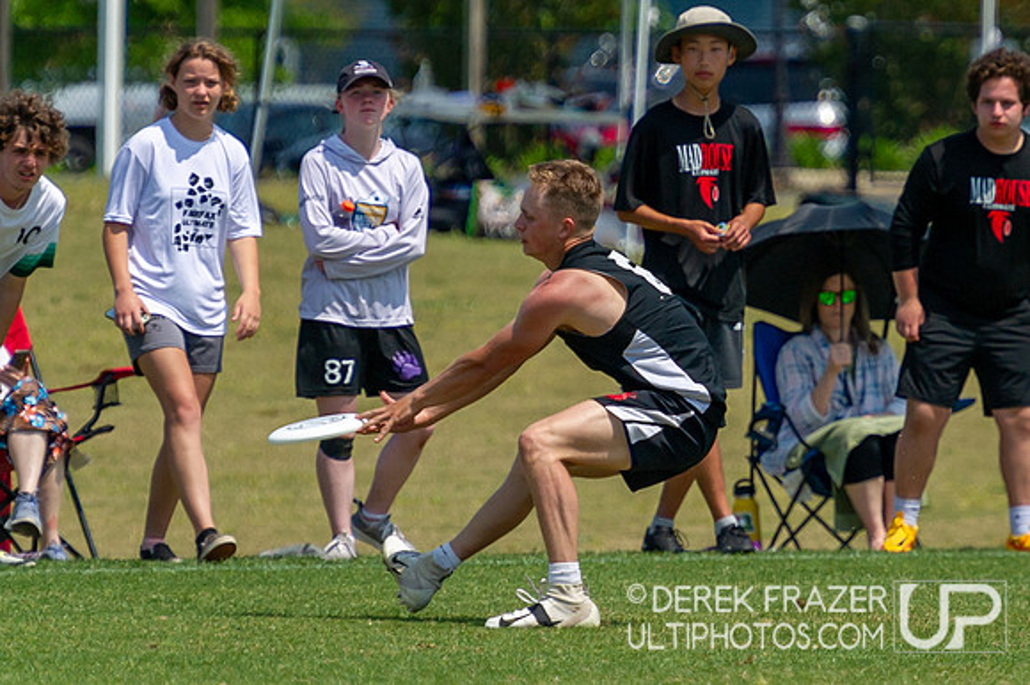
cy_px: 282
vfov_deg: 2.3
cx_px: 713
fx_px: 16835
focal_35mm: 589
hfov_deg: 3.5
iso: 280
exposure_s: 1/5000
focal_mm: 250
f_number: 4
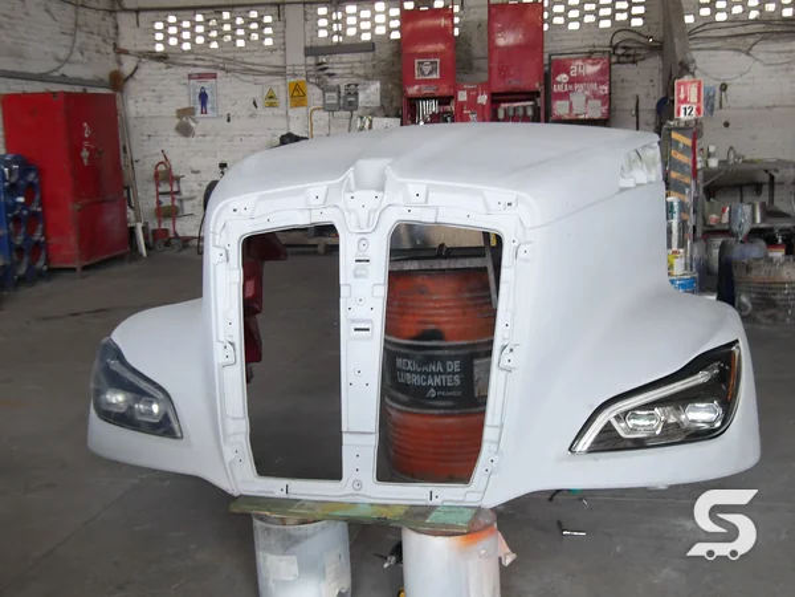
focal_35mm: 42
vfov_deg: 34.3
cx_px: 398
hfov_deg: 44.8
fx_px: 965
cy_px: 298
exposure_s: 1/34
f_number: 3.7
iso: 100
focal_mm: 7.6
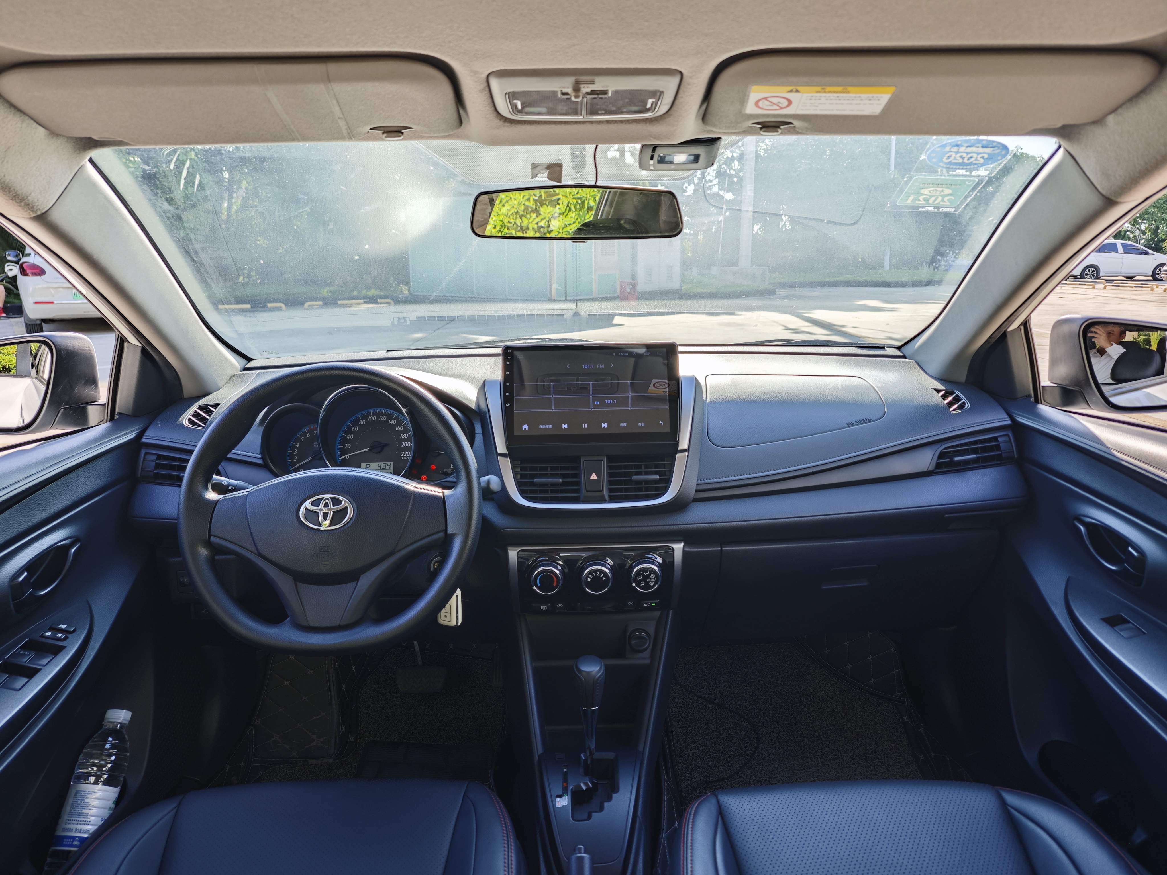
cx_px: 584
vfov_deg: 58.9
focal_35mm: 23
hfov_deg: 73.9
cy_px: 438
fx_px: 775
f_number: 1.6
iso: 125
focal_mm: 6.55
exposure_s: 1/101
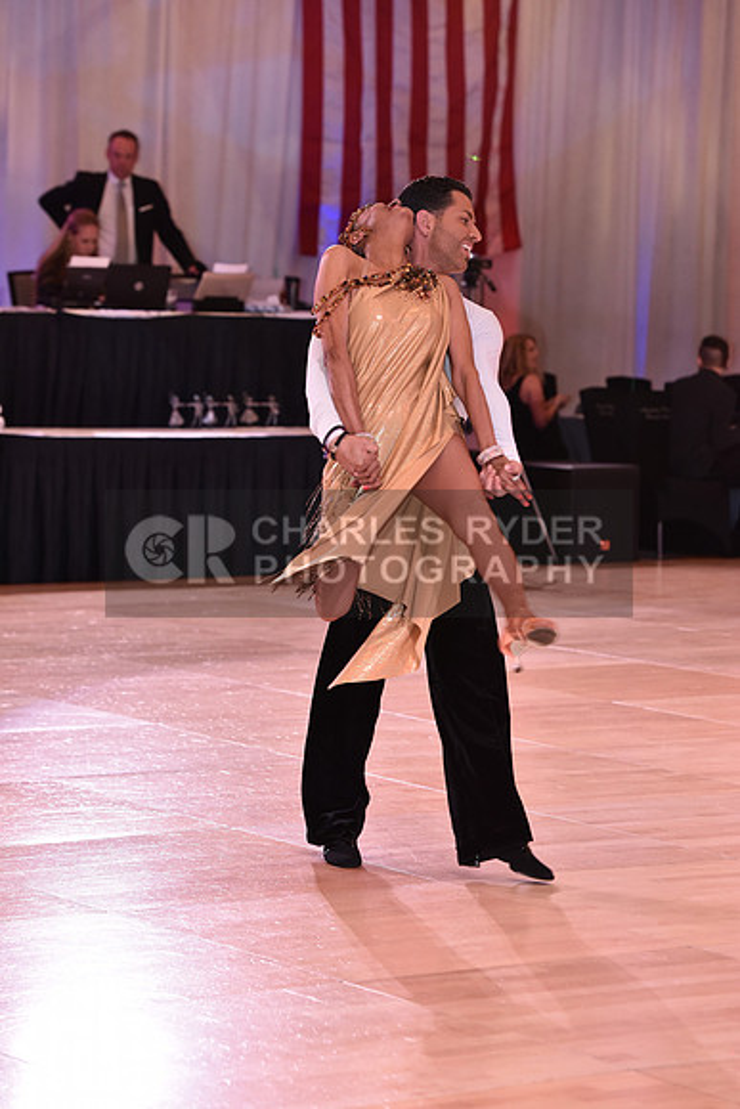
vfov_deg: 17.1
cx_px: 370
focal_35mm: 120
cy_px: 554
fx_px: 3698
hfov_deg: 11.4
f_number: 4.5
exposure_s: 1/250
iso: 1600
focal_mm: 120
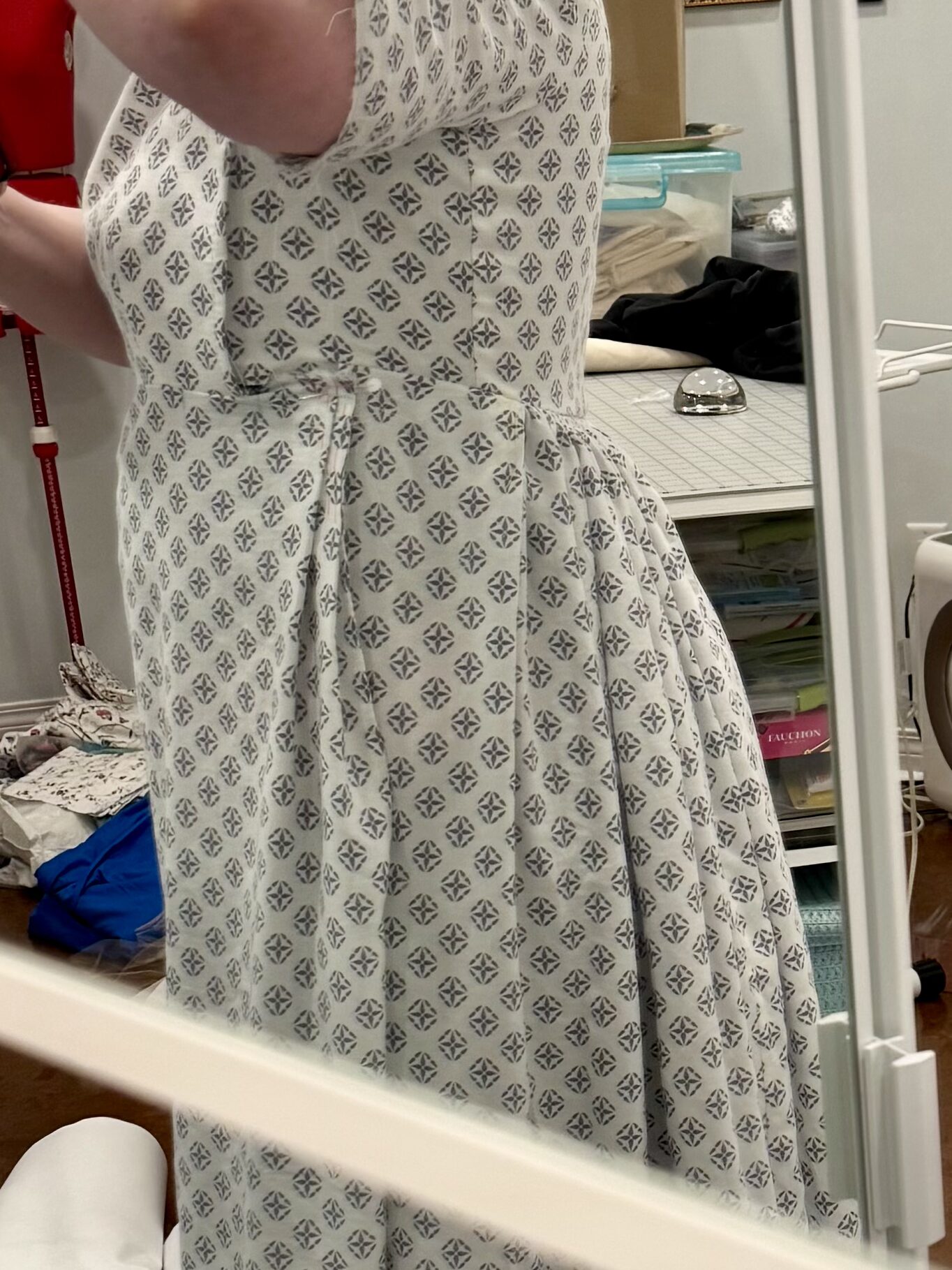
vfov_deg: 71.6
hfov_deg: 56.8
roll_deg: +4.7
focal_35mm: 24
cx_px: 476
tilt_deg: -17.7
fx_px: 880
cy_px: 635
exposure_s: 1/91
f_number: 1.78
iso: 200
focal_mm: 6.76
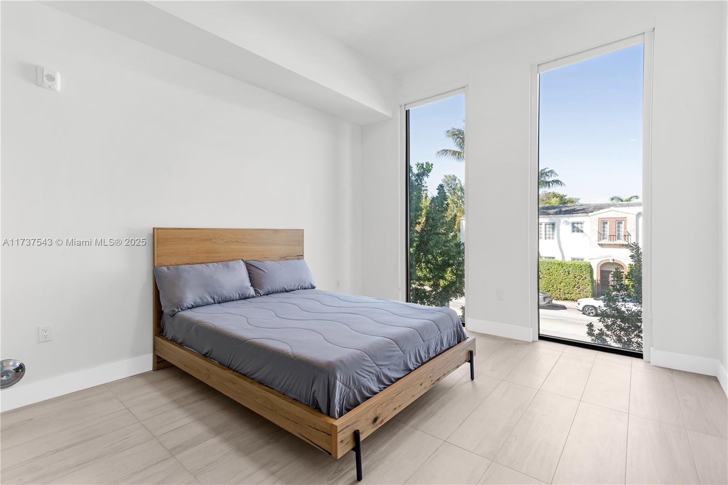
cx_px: 364
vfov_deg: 73.7
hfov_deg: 96.7
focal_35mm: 16
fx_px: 323
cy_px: 242
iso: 160
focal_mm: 16
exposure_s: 1/8
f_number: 11
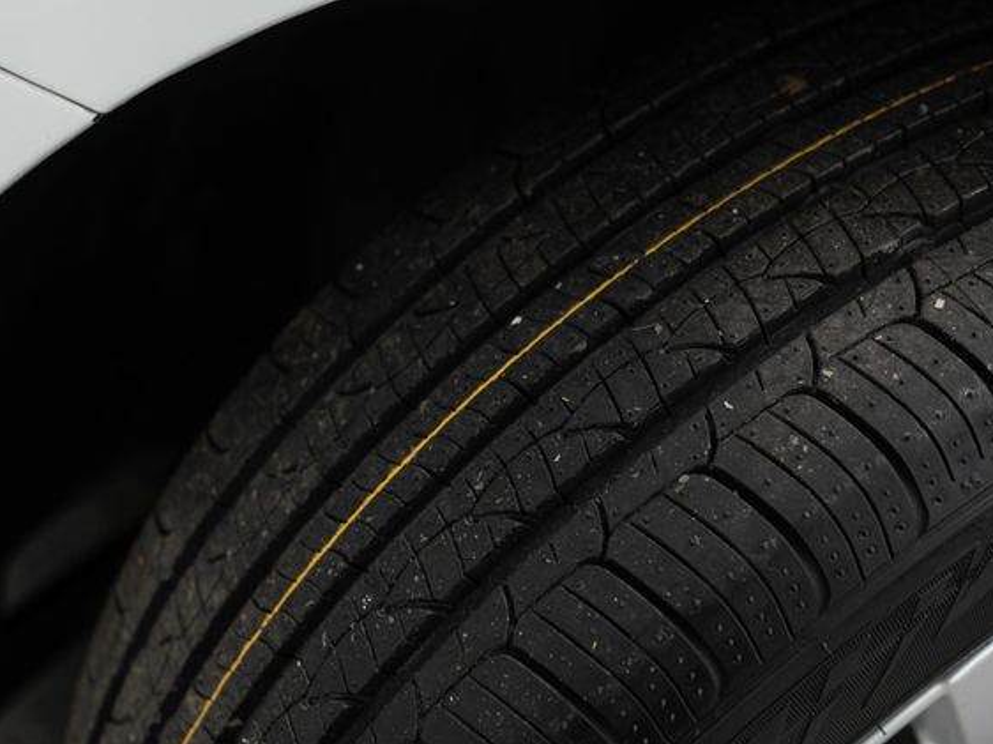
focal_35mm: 46
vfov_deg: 31.5
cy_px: 376
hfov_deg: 41.2
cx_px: 534
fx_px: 1319
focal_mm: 28
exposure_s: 1/40
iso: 250
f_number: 3.2
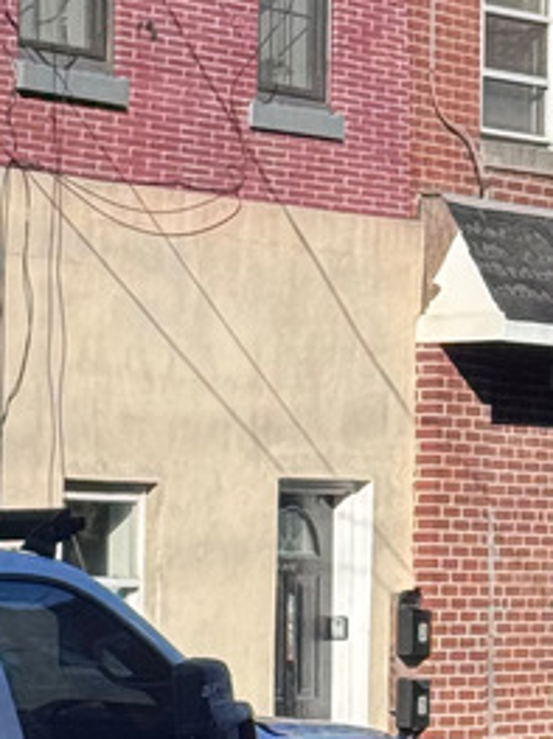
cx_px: -634
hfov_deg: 6.5
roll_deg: -0.5
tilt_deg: -1.3
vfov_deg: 9.0
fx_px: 4669
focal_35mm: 219
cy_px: 843
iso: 64
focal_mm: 6.76
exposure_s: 1/3257
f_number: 1.78
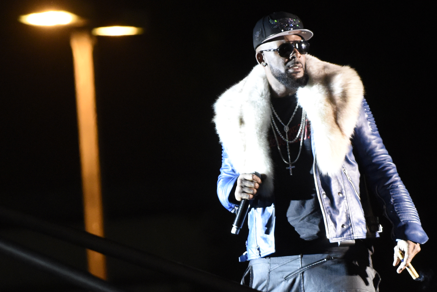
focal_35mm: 200
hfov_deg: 10.3
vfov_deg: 6.9
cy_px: 146
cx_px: 218
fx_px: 2431
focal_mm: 200
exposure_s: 1/320
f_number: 4.5
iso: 2500
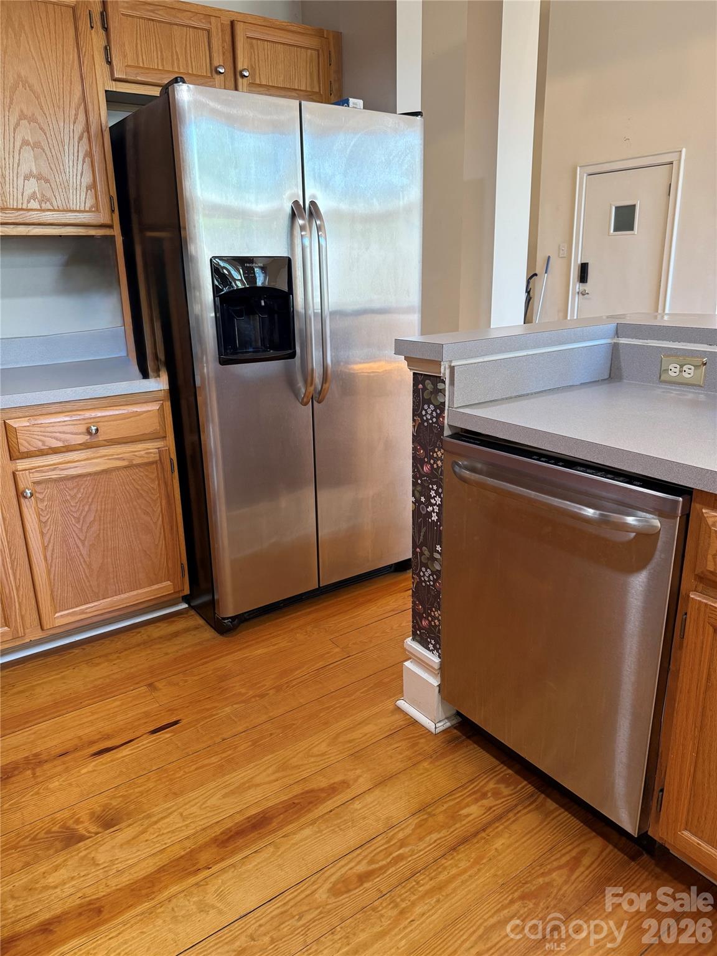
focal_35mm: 24
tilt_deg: -16.8
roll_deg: +1.1
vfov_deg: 71.6
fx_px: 663
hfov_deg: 56.8
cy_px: 478
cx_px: 358
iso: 200
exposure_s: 1/87
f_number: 1.78
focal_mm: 6.76
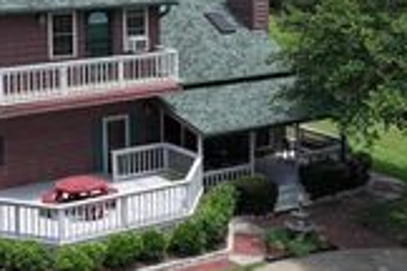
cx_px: 214
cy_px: 132
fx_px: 870
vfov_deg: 17.7
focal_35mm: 77
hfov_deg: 26.3
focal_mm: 12.29
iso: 120
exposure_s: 1/2000
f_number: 2.8
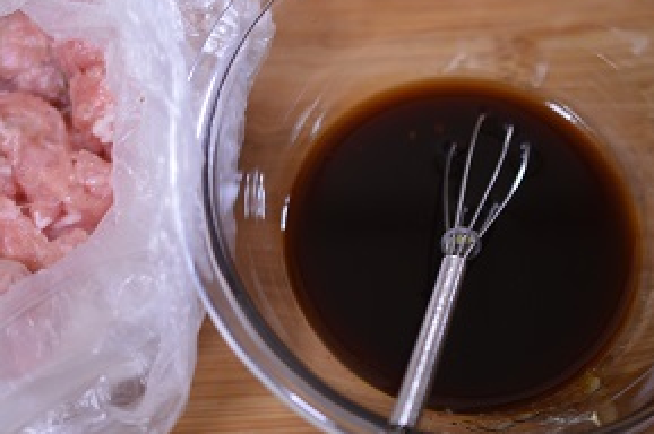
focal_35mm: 83
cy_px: 193
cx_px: 235
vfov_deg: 16.4
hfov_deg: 24.4
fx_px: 1506
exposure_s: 1/4
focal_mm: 40
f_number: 3
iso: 100
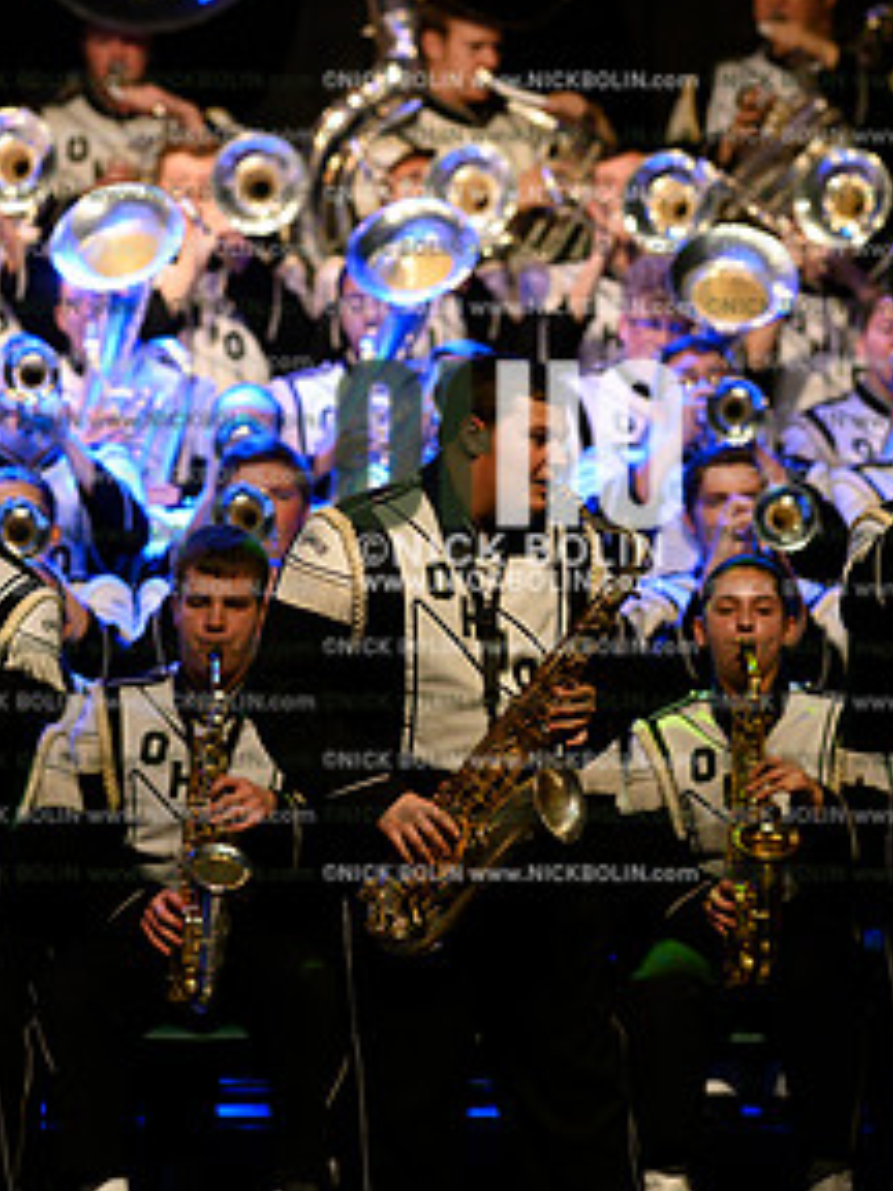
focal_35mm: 450
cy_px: 476
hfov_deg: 3.3
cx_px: 509
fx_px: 15478
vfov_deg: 4.4
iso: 5000
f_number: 4
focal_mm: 300
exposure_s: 1/500
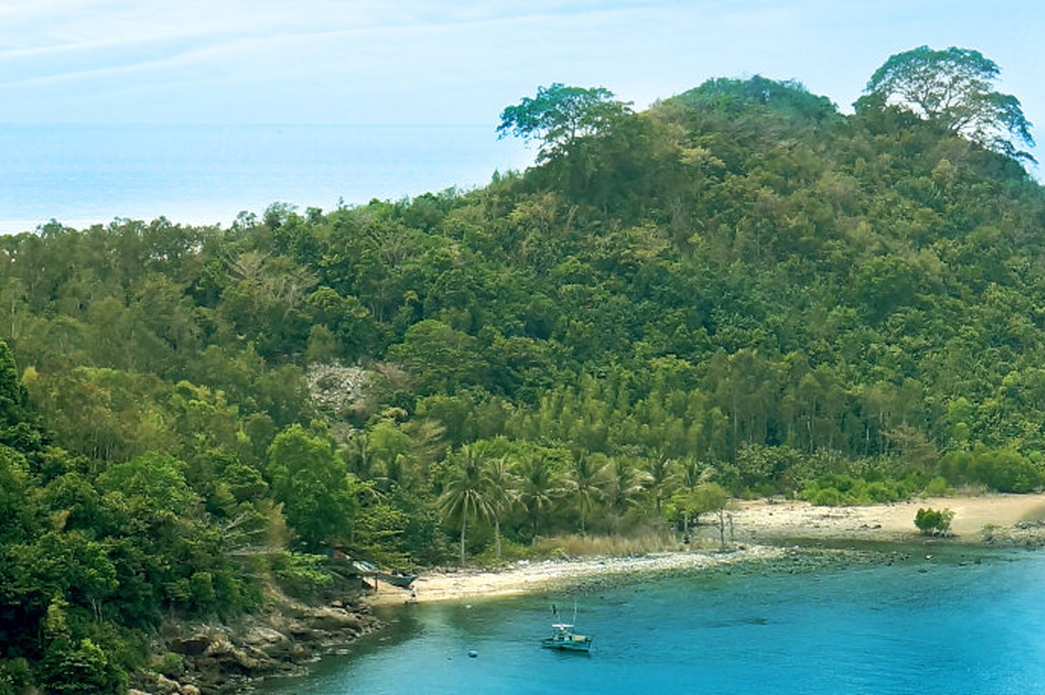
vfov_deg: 8.6
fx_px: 4539
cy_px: 909
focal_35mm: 156
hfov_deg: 12.9
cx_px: 1136
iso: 400
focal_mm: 35
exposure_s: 1/800
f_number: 4.5
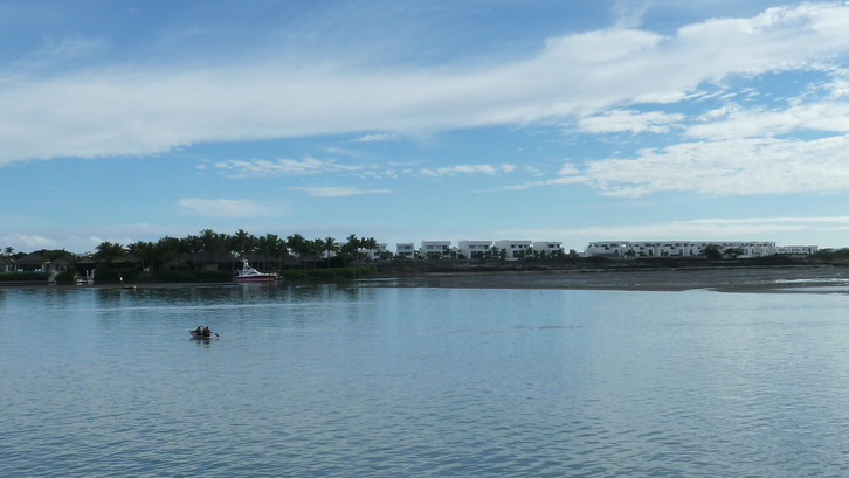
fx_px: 1013
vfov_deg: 26.5
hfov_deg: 45.4
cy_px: 271
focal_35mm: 45
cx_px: 442
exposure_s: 1/500
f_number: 5.6
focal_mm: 4.1
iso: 125
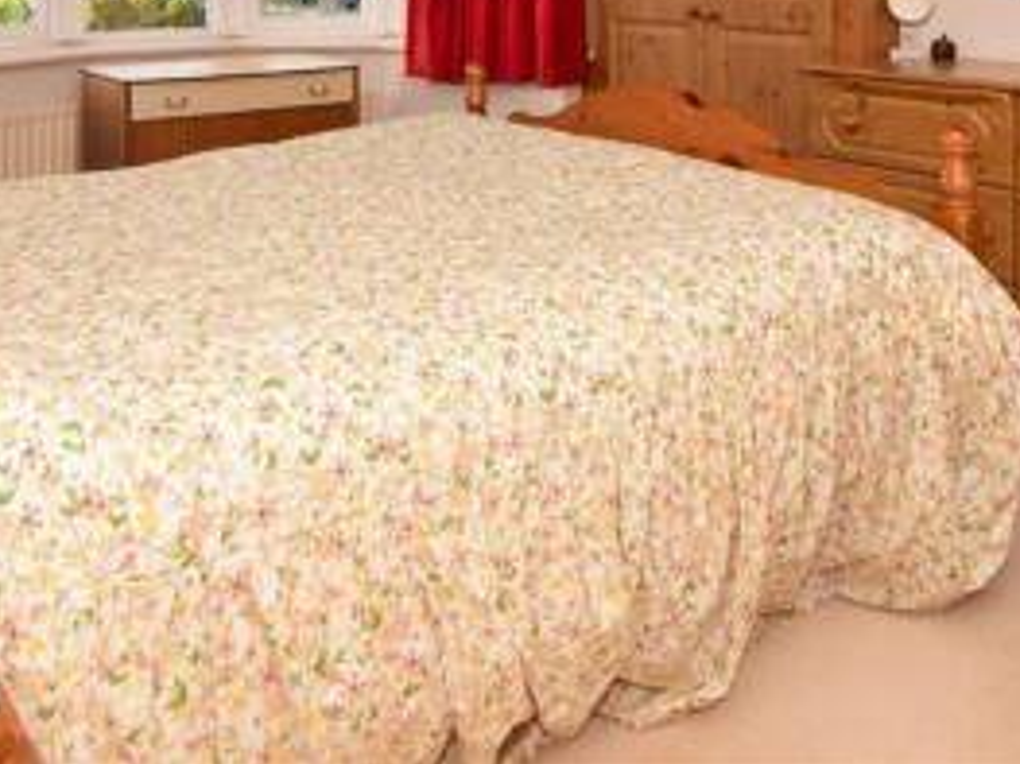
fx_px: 1060
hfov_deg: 51.4
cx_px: 512
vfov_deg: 34.2
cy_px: -80
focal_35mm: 36
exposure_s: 1/60
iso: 400
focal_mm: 10
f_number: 7.1
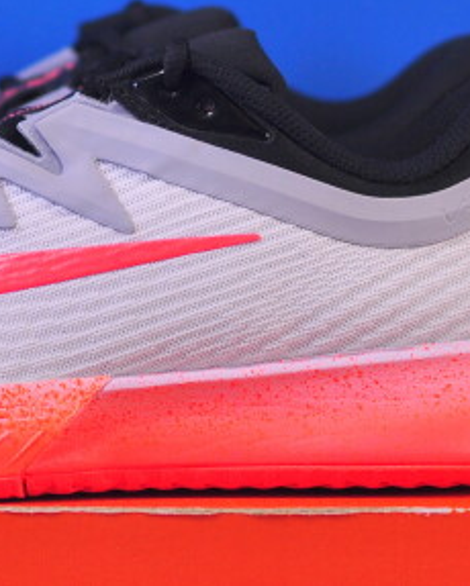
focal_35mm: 196
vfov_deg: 9.8
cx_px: 51
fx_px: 3404
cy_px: 46
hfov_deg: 7.9
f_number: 2.5
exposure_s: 1/320
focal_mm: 50
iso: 250
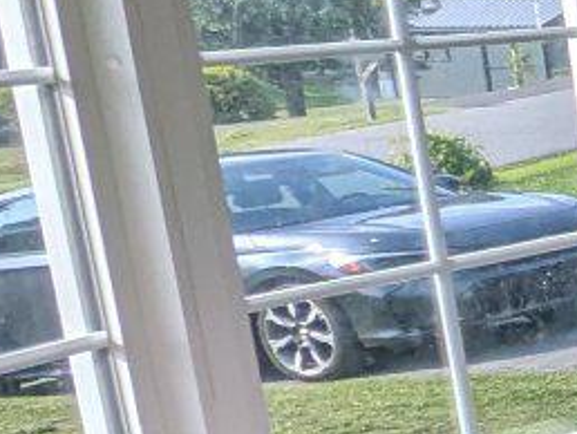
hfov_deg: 9.8
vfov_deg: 13.4
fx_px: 1852
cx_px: 1968
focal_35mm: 111
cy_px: 257
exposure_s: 1/556
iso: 44
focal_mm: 1.83
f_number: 2.2
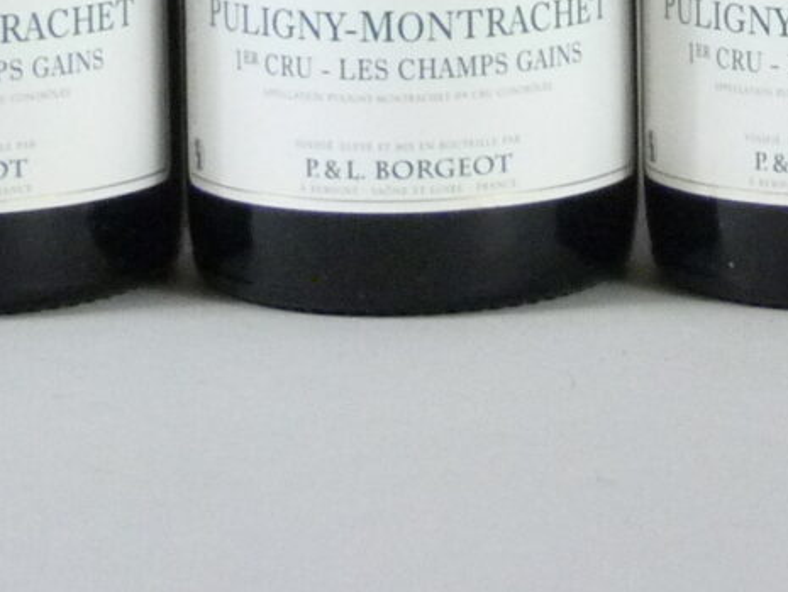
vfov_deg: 5.2
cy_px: -560
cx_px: 1179
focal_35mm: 282
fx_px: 6421
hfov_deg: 6.9
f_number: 3.3
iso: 400
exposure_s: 1/50
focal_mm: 11.6
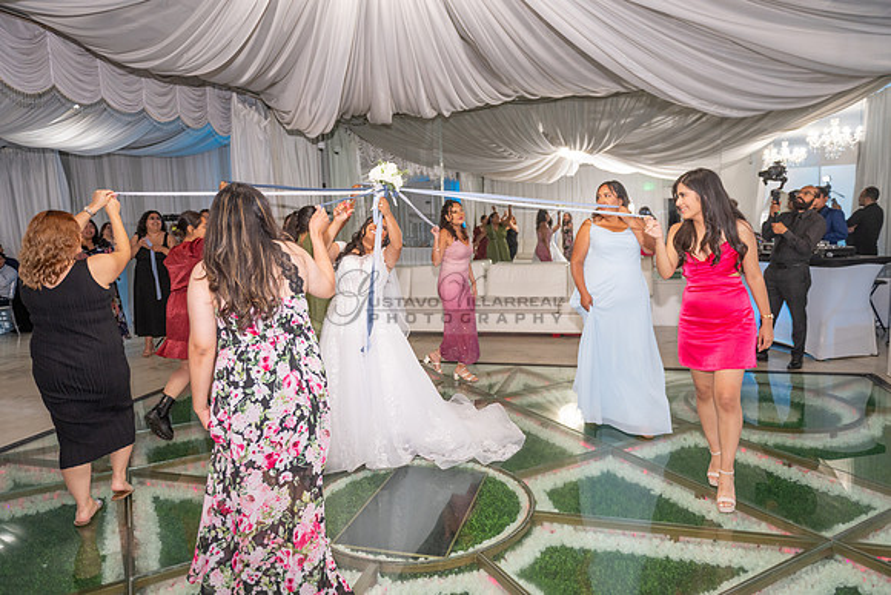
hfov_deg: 73.7
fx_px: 594
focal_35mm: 24
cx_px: 446
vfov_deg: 53.2
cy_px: 298
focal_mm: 24
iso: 1000
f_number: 3.2
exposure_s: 1/160
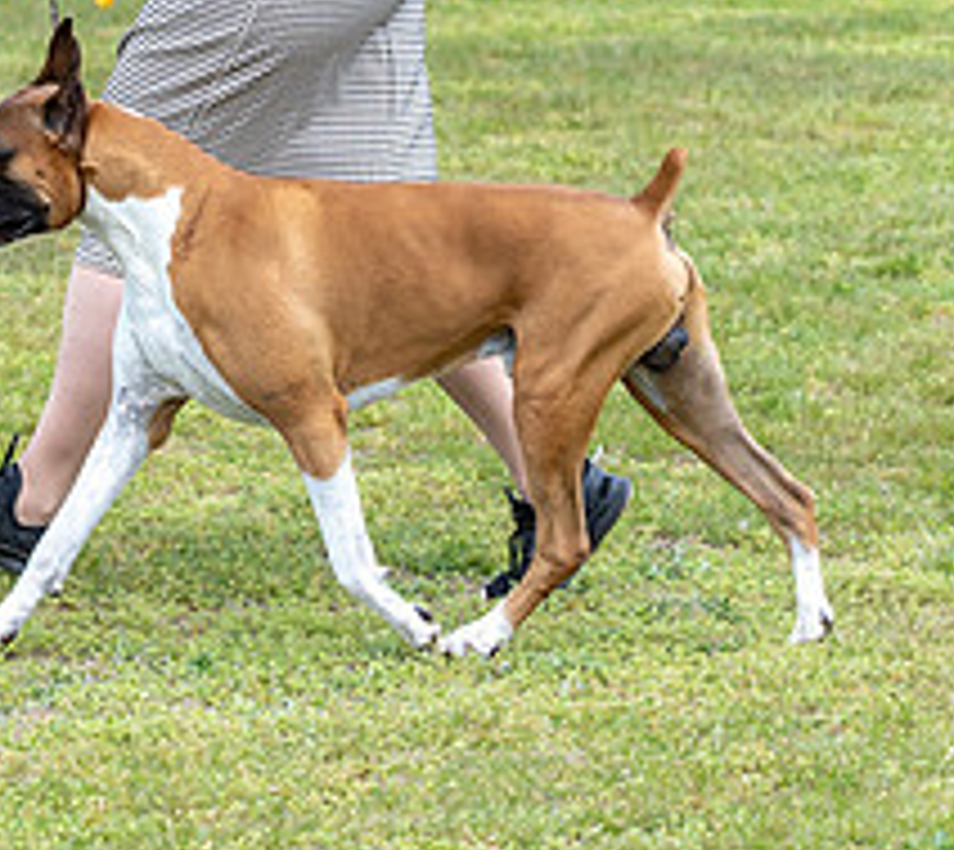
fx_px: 9452
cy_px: -230
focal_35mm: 320
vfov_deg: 5.1
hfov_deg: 5.8
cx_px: 75
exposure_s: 1/1000
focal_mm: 95
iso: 400
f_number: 4.5
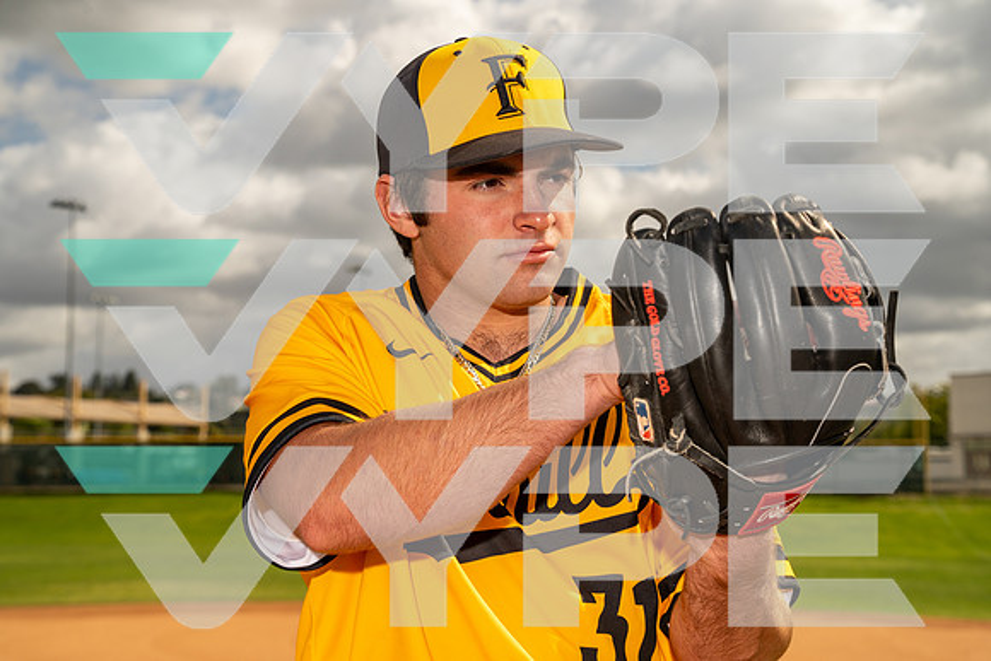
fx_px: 1762
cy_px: 330
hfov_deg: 31.4
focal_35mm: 64
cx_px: 496
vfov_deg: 21.3
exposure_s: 1/250
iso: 100
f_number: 8
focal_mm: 64
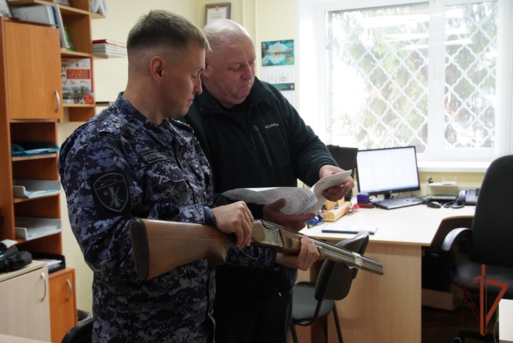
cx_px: 256
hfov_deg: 46.4
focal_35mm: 42
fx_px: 599
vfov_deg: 31.9
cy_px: 172
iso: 4000
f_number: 4.5
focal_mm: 28
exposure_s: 1/160
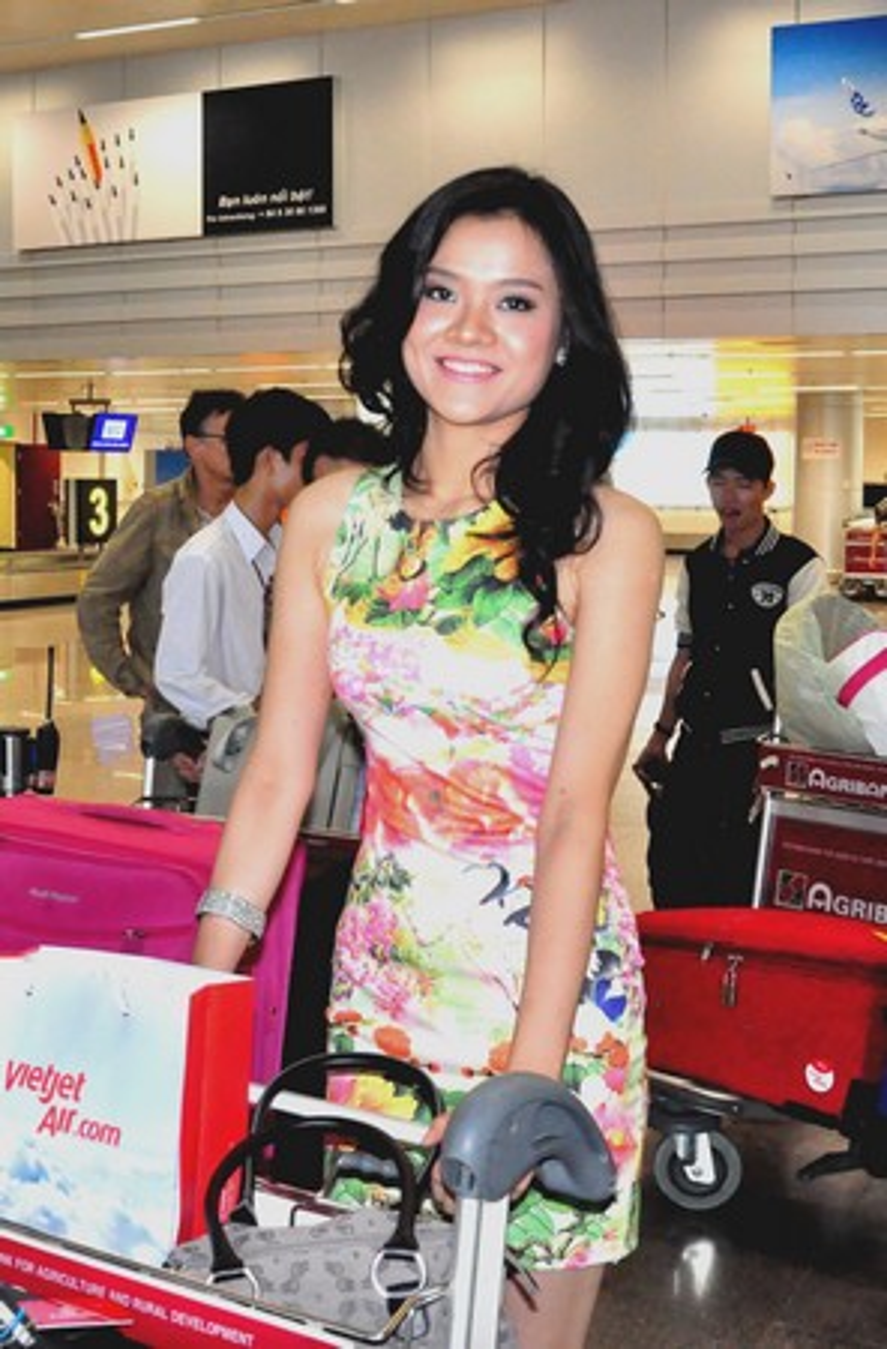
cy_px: 674
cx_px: 444
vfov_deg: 59.7
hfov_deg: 41.4
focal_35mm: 32
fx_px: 1175
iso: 3200
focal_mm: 21
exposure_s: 1/80
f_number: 5.6
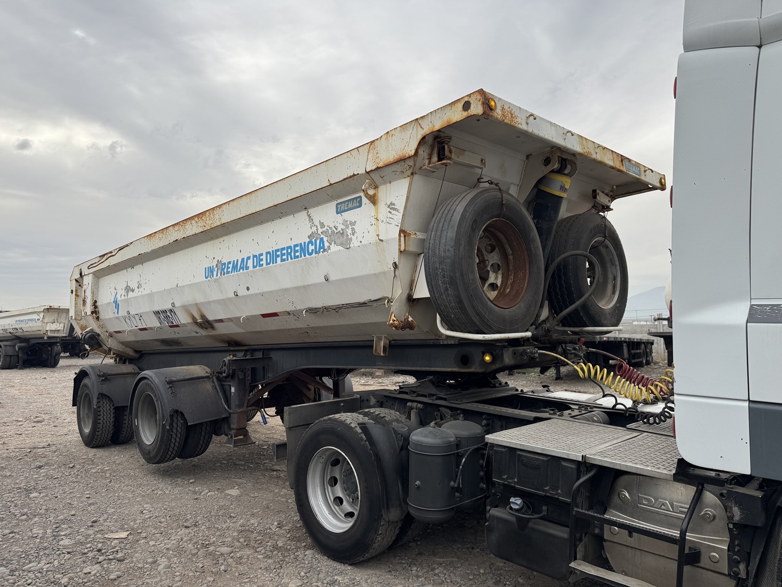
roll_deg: +0.7
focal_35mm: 24
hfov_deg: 71.6
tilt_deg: +5.6
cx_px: 391
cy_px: 294
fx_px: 542
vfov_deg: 56.8
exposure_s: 1/1637
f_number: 1.78
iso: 80
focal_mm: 6.76
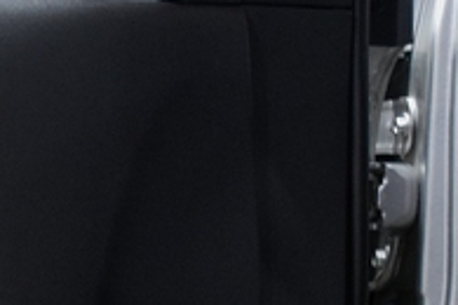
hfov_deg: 13.5
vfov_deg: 9.4
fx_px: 1806
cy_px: 435
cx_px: -268
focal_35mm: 142
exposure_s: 1/60
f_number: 3.5
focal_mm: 18
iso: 3200
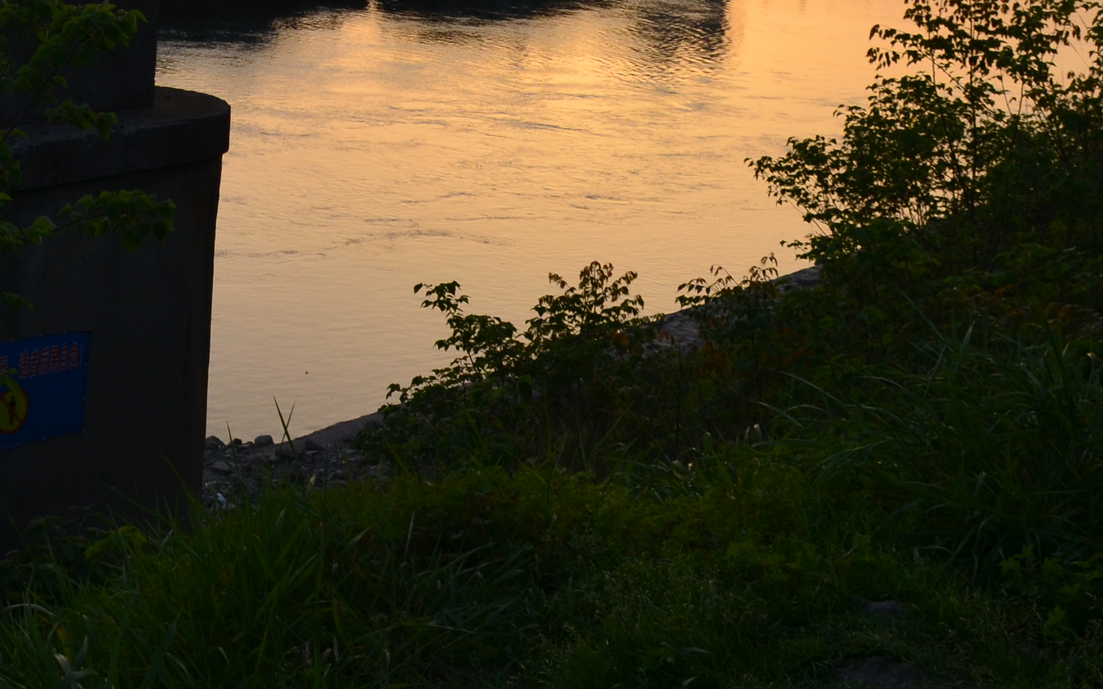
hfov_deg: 27.8
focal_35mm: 72
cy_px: -239
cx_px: 164
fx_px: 2164
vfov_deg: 16.9
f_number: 7.1
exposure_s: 1/200
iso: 200
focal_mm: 18
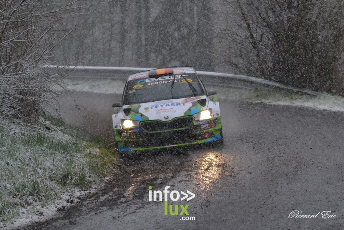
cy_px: 115
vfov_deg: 4.6
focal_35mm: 300
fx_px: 2867
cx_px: 172
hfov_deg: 6.9
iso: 640
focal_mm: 200
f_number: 5.3
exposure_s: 1/500
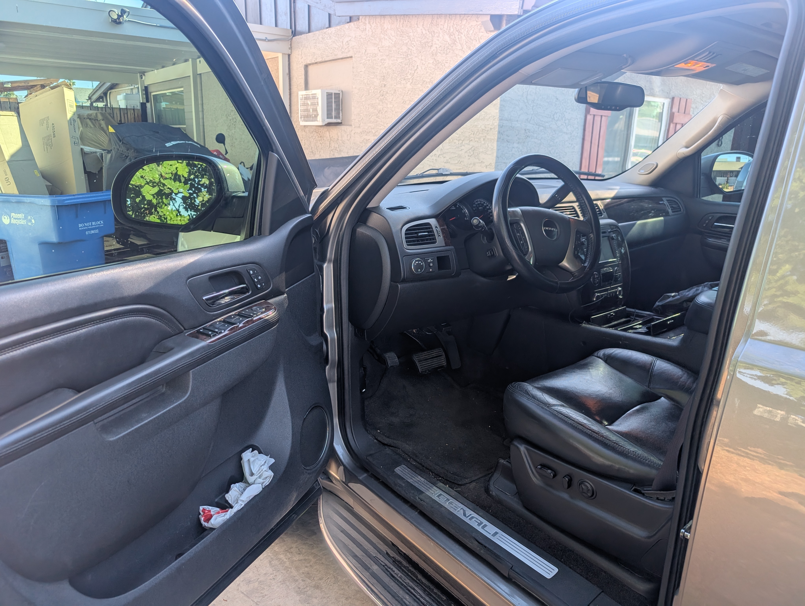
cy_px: 303
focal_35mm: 24
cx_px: 402
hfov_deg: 71.5
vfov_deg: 56.9
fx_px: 559
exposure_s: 1/706
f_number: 1.68
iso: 20
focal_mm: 6.9
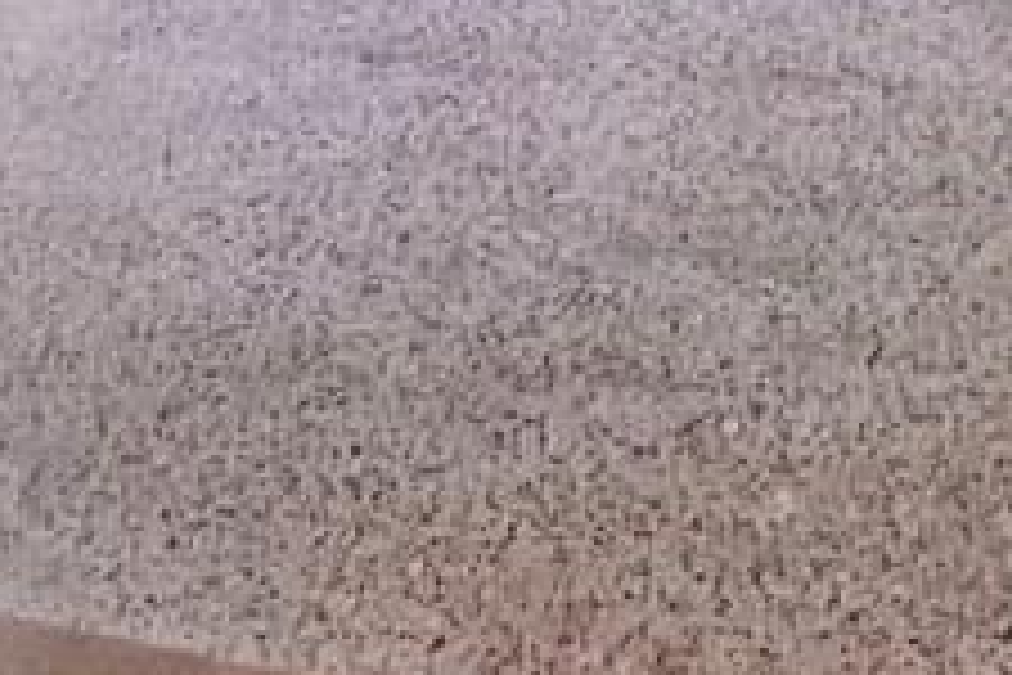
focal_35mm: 96
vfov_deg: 12.9
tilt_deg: -10.5
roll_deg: +0.0
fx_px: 2698
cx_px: 409
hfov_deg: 21.2
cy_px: -549
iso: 250
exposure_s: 1/84
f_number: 1.8
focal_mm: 1.57
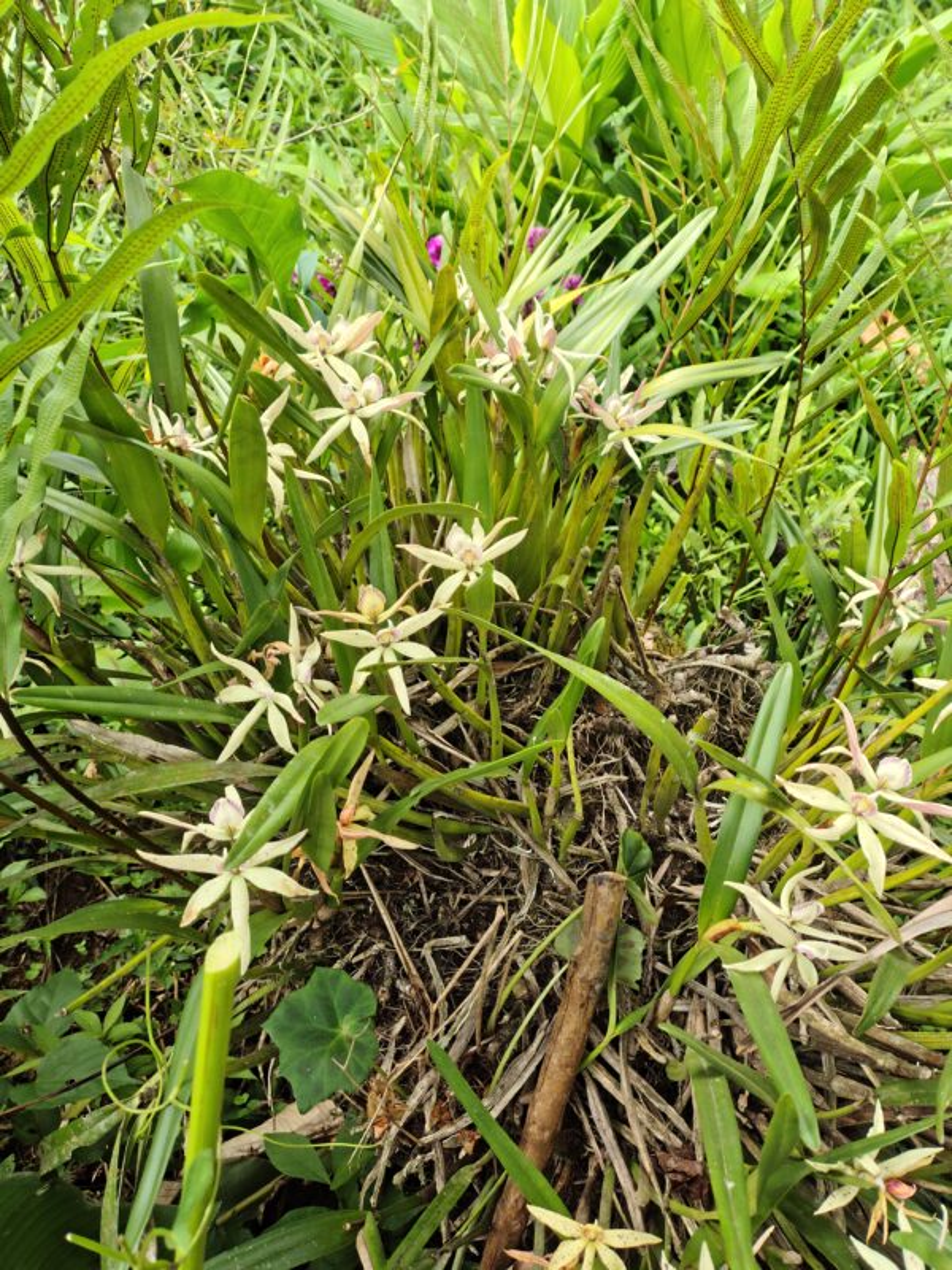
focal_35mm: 25
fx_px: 917
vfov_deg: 69.4
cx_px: 476
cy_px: 635
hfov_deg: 54.9
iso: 162
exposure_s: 1/125
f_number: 1.7
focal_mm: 4.71
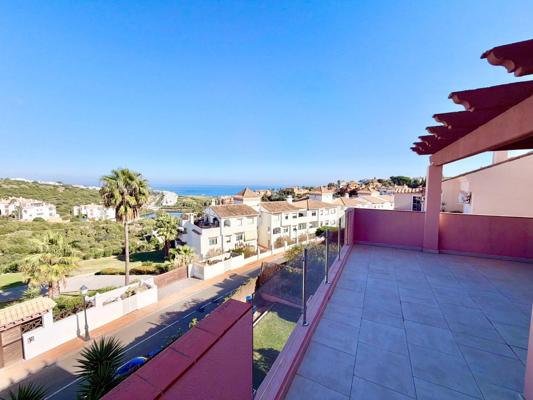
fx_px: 216
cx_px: 266
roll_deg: -0.2
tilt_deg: -4.5
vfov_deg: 85.7
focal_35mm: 14
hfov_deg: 102.1
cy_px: 200
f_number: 2.2
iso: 20
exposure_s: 1/914
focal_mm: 2.22
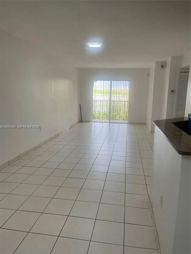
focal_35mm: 26
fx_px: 191
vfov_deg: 67.3
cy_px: 127
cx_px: 96
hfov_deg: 53.1
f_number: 1.6
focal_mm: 5.1
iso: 40
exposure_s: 1/181
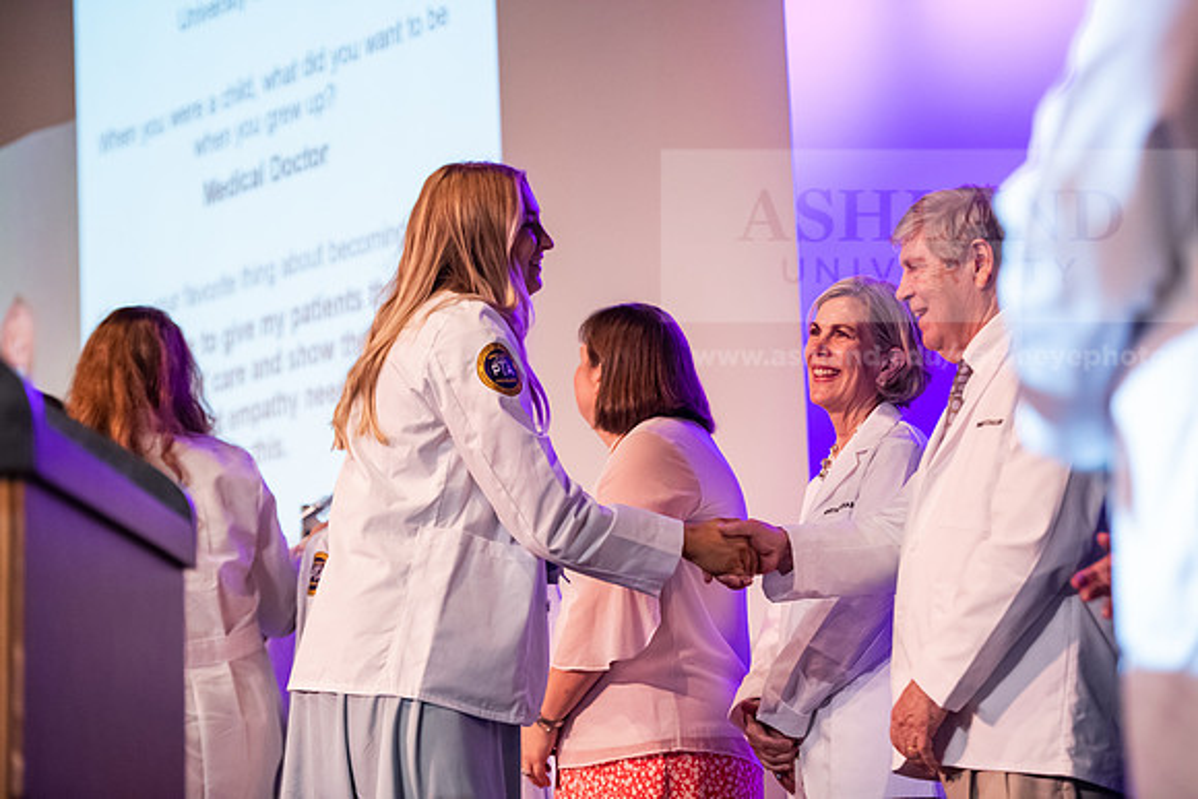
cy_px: 400
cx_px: 599
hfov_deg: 19.5
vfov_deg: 13.0
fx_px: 3495
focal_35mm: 105
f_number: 3.2
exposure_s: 1/200
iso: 4000
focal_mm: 105
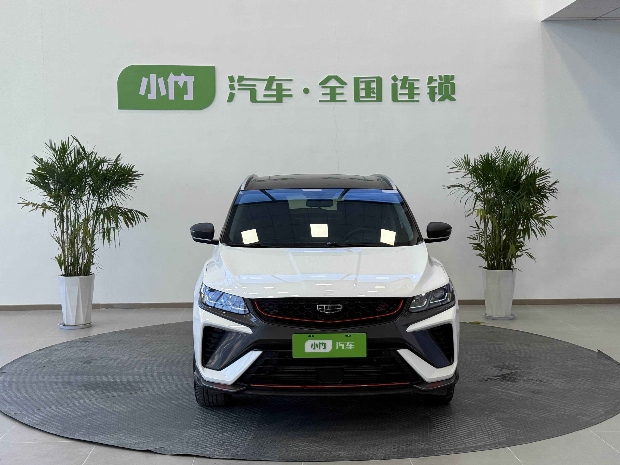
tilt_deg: -3.7
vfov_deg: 30.3
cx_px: 310
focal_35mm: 48
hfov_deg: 39.7
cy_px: 232
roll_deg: +0.2
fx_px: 860
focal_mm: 6.76
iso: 64
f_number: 1.78
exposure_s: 1/121
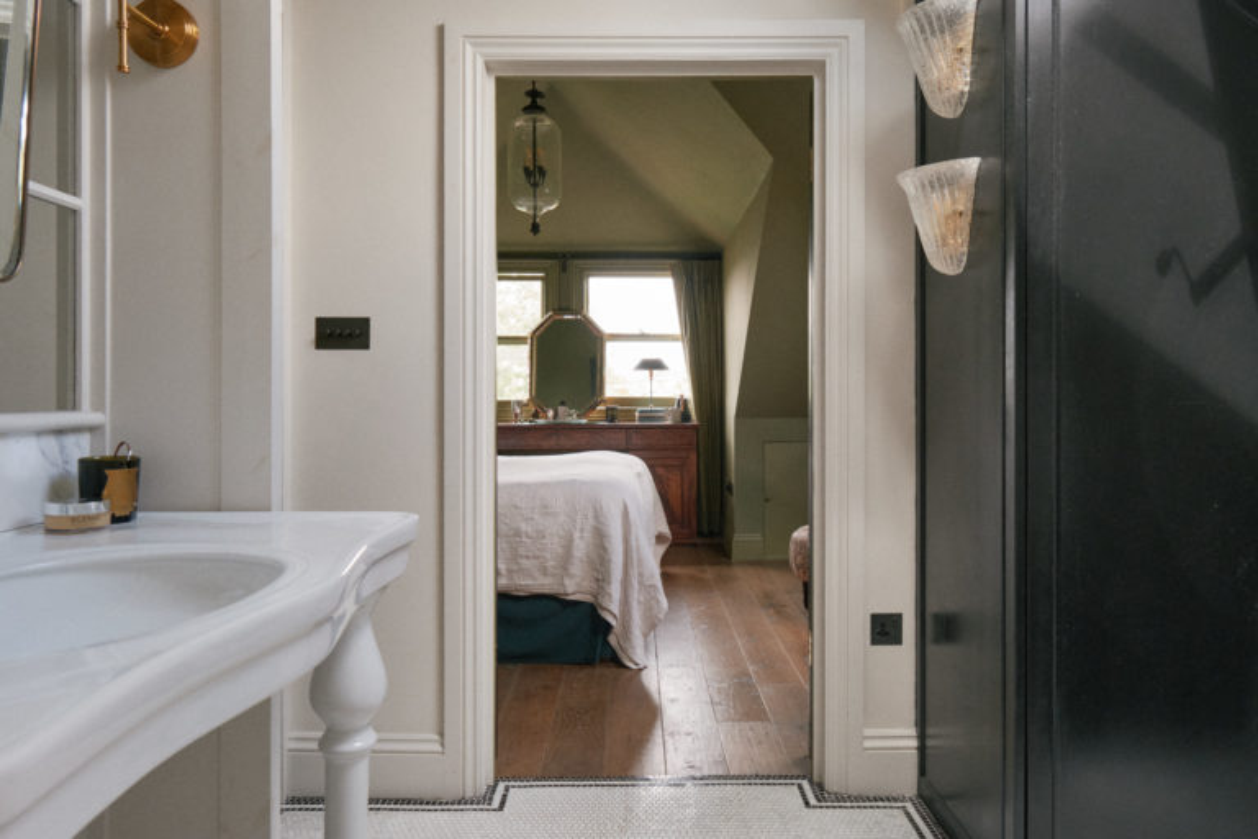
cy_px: 420
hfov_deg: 73.7
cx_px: 629
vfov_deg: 53.1
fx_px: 839
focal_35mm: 24
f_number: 5.6
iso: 1600
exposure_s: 1/100
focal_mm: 16
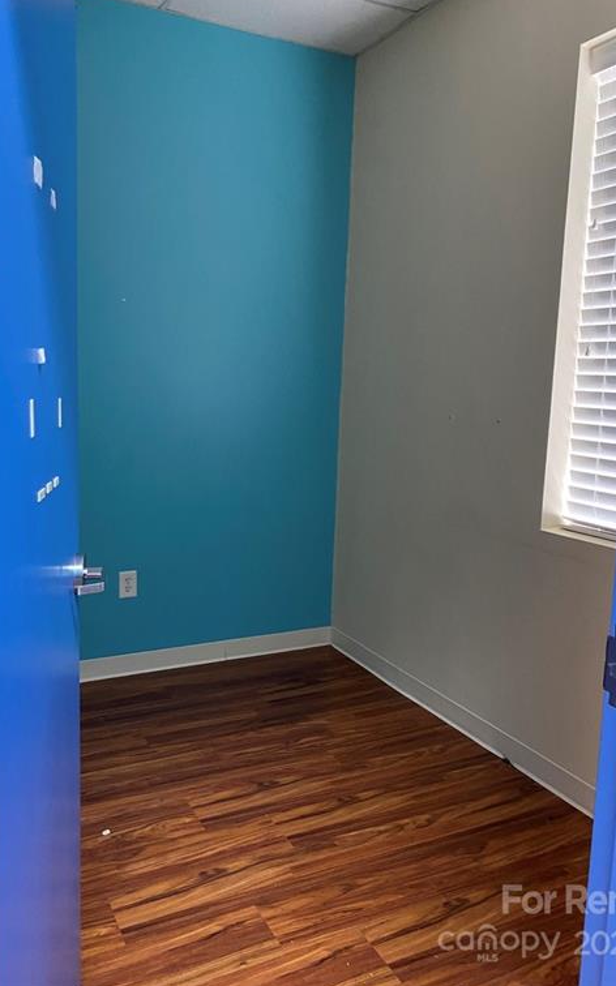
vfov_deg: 66.5
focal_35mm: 28
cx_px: 282
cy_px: 490
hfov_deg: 44.5
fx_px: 753
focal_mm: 4.25
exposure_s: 1/40
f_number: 1.8
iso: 400
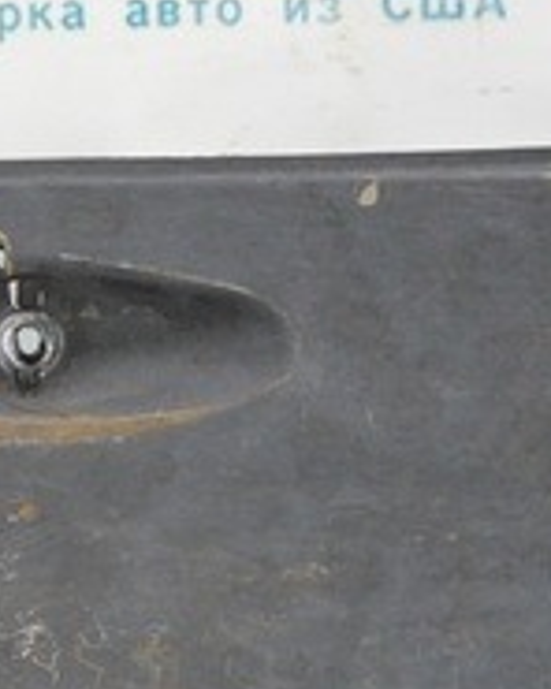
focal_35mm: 156
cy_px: 624
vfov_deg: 12.3
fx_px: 3180
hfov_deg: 9.8
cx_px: -101
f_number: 4
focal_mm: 20
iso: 400
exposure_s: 1/80
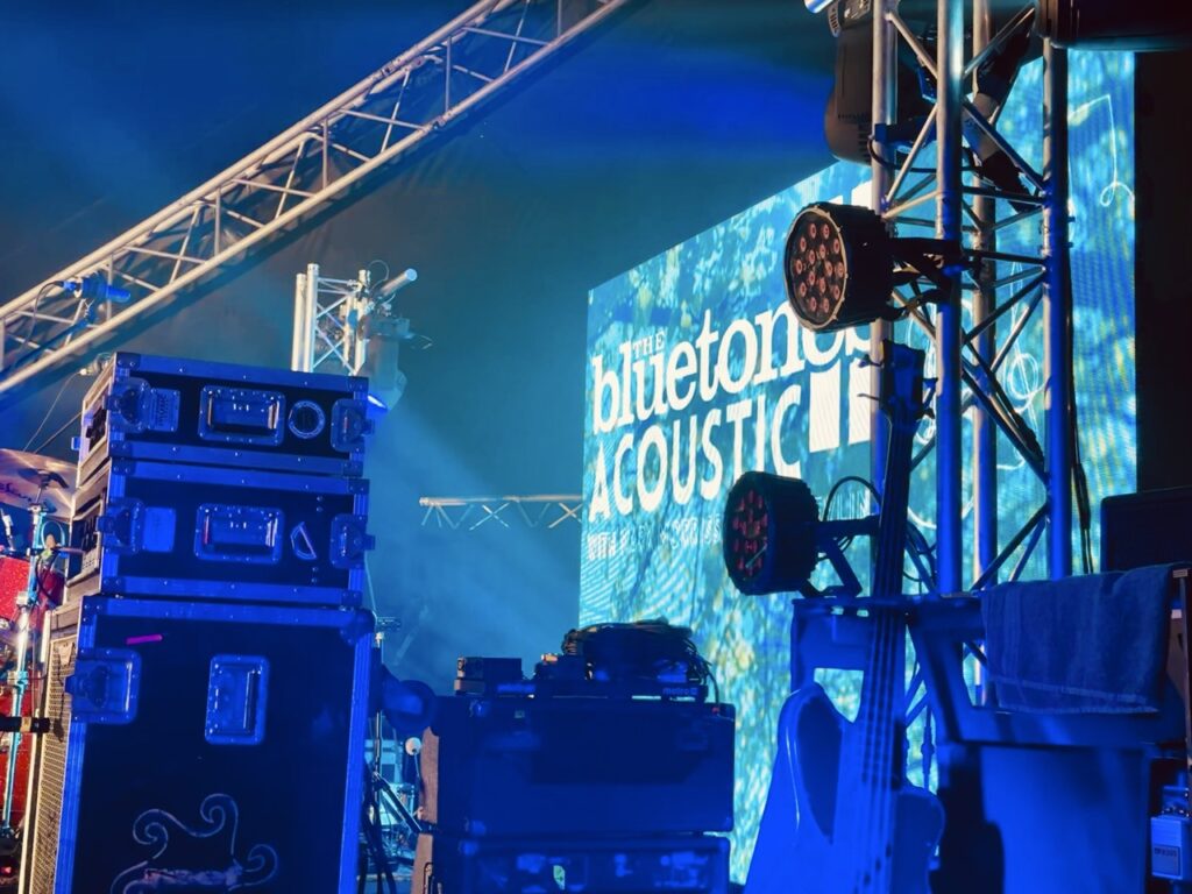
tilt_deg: +8.1
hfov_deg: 39.7
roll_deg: -1.5
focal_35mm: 48
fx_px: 1653
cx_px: 596
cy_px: 447
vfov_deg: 30.3
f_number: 1.78
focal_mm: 6.86
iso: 125
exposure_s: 1/54
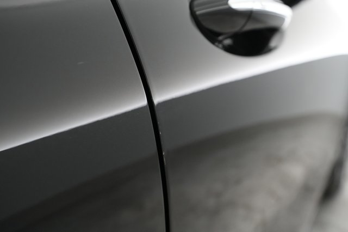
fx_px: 271
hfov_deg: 65.5
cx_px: 174
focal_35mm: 28
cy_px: 116
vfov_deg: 46.4
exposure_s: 1/100
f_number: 4.5
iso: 5000
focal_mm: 28
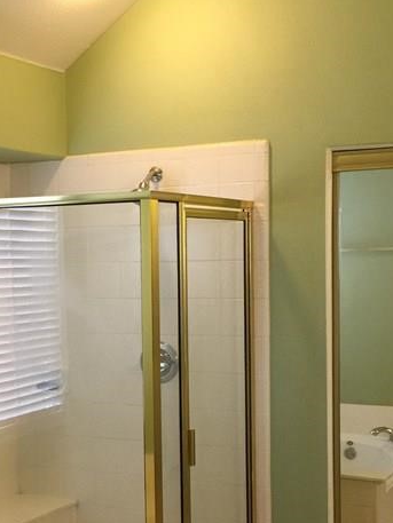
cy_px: 362
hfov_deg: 22.5
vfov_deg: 29.5
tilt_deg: -3.9
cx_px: 124
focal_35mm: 65
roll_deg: +1.3
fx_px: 983
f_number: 2.2
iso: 80
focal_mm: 4.15
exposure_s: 1/15
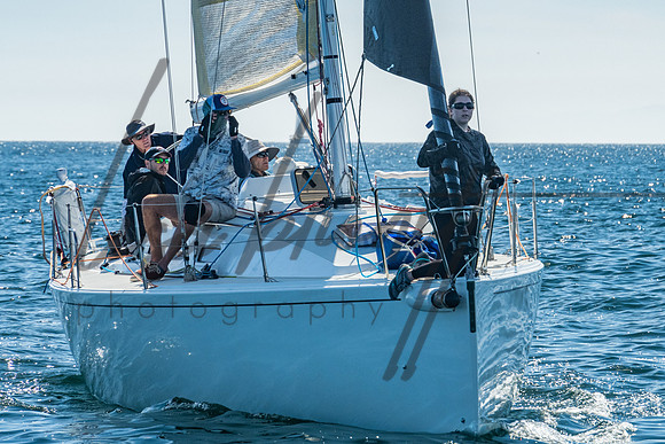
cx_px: 470
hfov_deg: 5.6
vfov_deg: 3.7
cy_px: 70
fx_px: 6802
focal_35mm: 368
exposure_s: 1/500
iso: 400
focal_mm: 200
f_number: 10
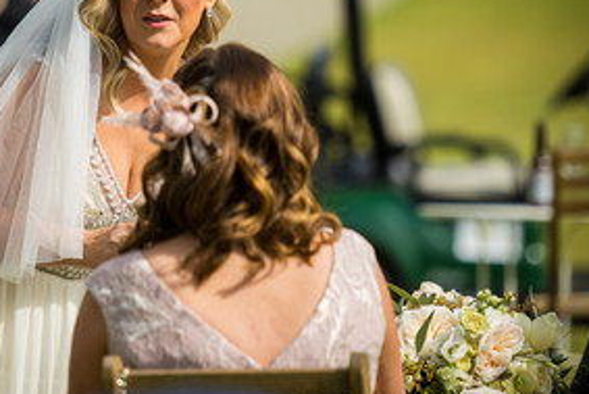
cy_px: 119
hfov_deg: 6.0
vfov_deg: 4.0
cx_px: 140
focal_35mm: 342
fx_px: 5598
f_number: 2.8
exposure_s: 1/1600
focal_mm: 165
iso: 100
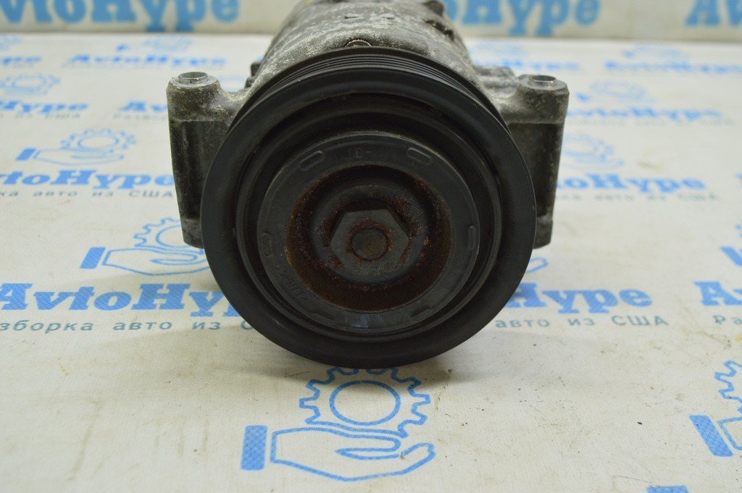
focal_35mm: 39
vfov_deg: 34.2
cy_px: 246
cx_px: 371
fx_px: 803
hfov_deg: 49.6
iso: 400
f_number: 5.6
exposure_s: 1/20
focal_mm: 26
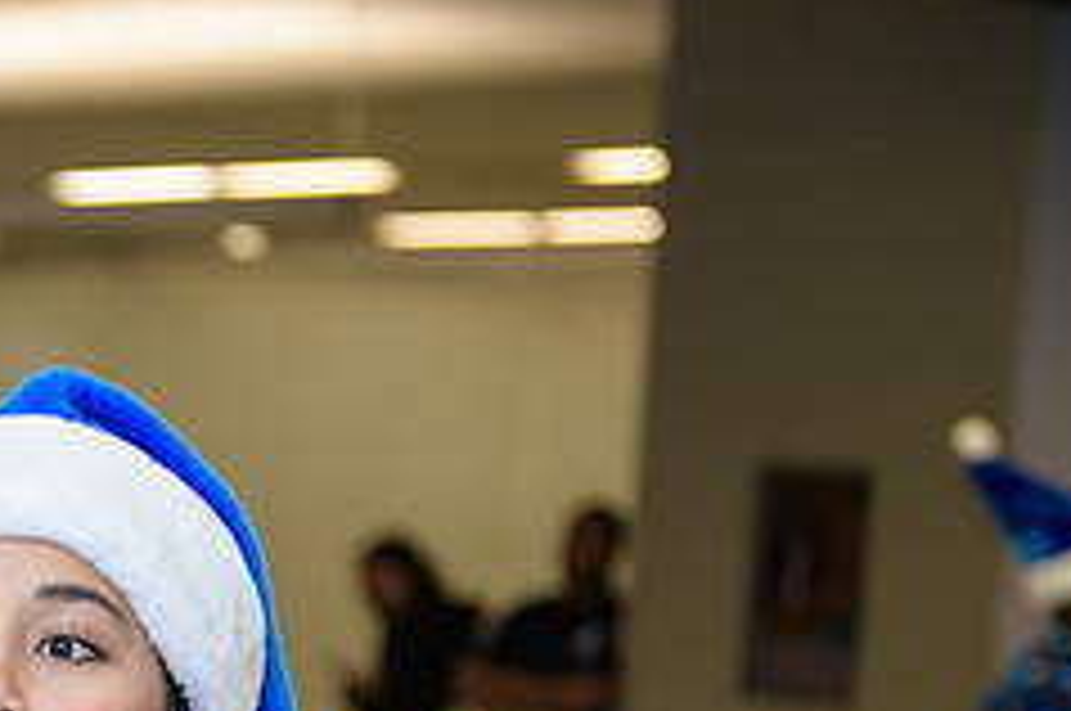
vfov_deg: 10.6
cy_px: 785
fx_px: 3773
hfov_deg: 15.8
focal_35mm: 127
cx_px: -4
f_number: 3.2
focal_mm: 52
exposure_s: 1/125
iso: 400
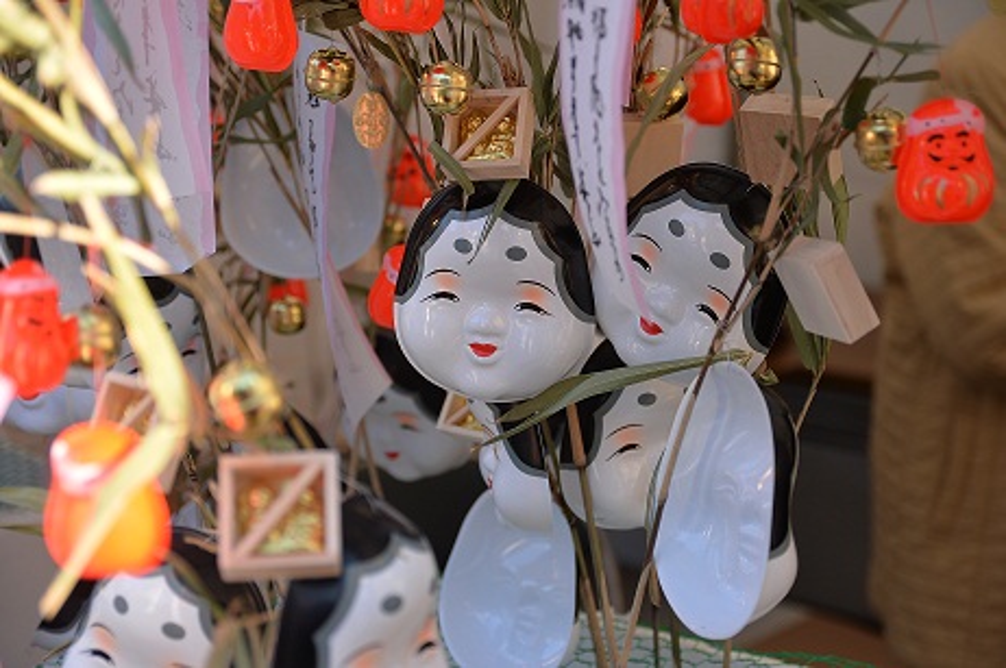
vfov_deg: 18.1
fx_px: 2094
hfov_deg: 27.0
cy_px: 334
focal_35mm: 75
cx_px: 503
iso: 200
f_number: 5.6
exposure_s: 1/200
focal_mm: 75
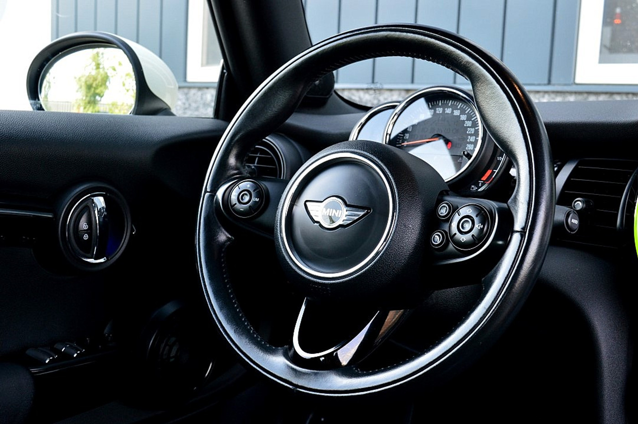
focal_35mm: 39
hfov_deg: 49.6
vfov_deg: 34.1
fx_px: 690
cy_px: 212
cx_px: 319
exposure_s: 1/60
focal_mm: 26
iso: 640
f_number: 8
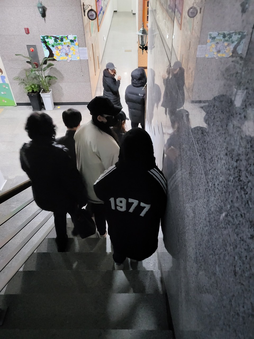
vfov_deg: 67.3
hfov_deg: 53.1
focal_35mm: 26
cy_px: 170
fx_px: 254
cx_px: 127
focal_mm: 4.25
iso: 1600
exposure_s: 1/24
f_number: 1.8
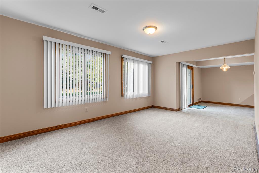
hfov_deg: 96.8
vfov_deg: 73.7
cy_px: 86
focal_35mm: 16
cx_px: 130
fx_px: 115
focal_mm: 16
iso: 400
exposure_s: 1/3
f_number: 8
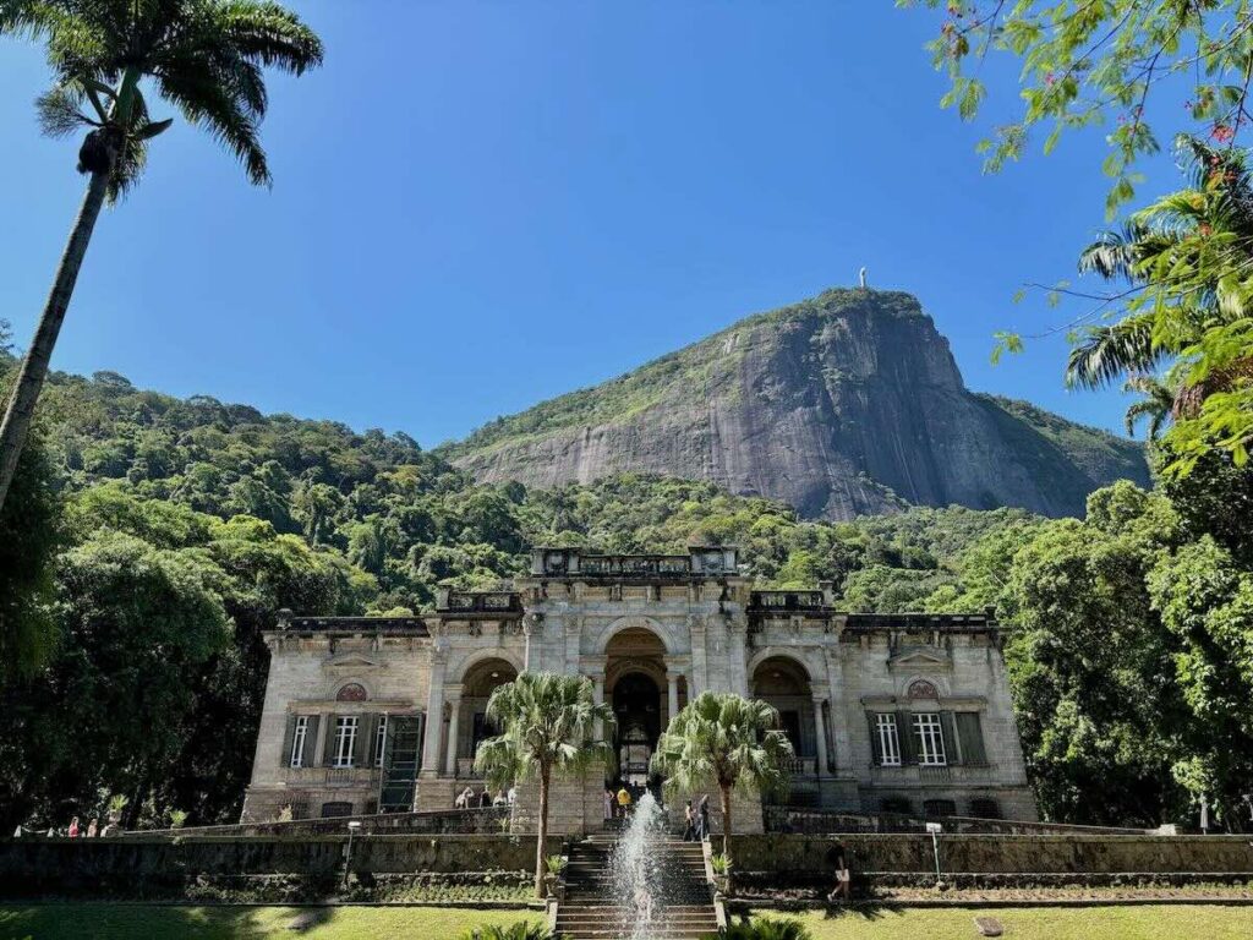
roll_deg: -0.7
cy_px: 470
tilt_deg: +26.0
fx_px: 941
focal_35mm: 26
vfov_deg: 53.1
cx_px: 626
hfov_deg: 67.3
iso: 50
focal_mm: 5.96
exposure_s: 1/1477
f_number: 1.6
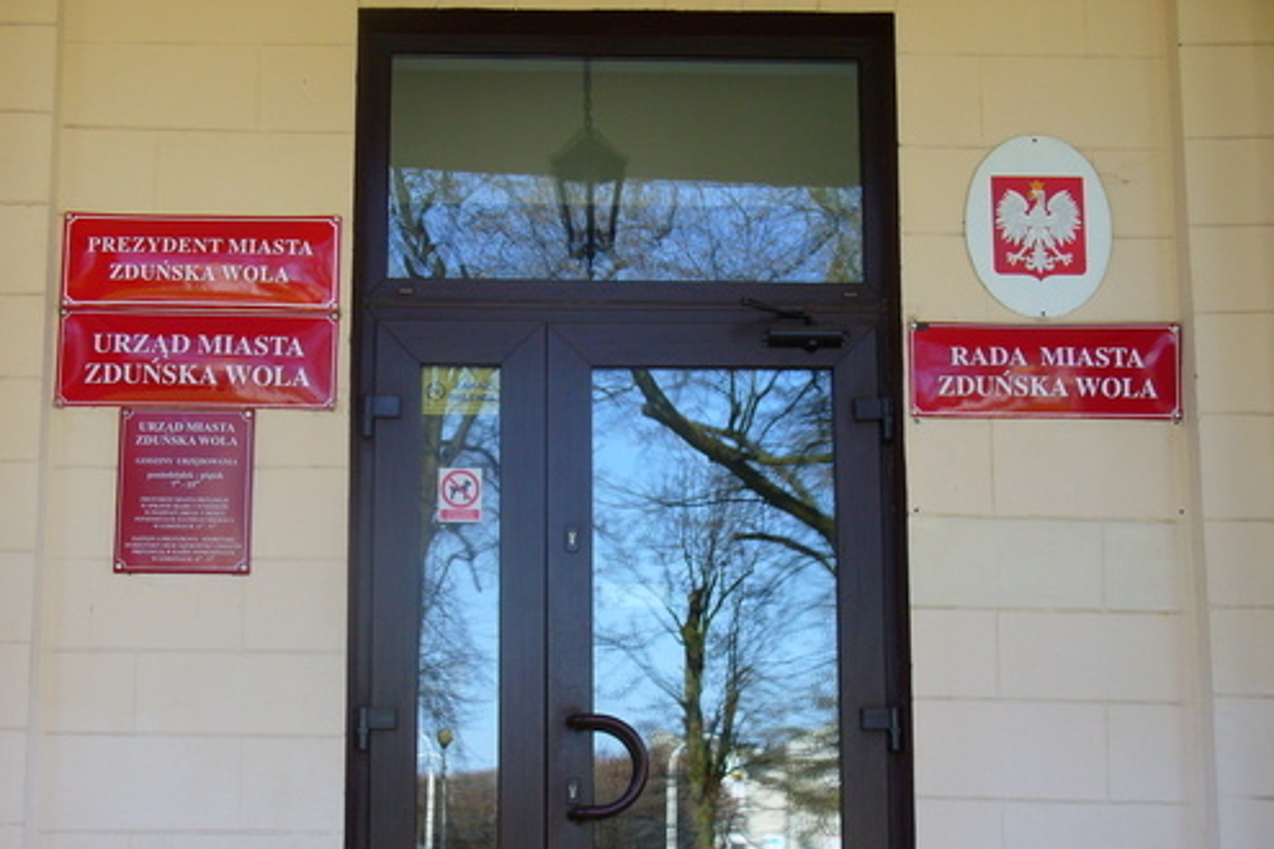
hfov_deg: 31.9
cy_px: 470
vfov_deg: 21.6
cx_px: 633
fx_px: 2229
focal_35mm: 63
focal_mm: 9.9
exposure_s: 1/200
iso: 80
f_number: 3.1
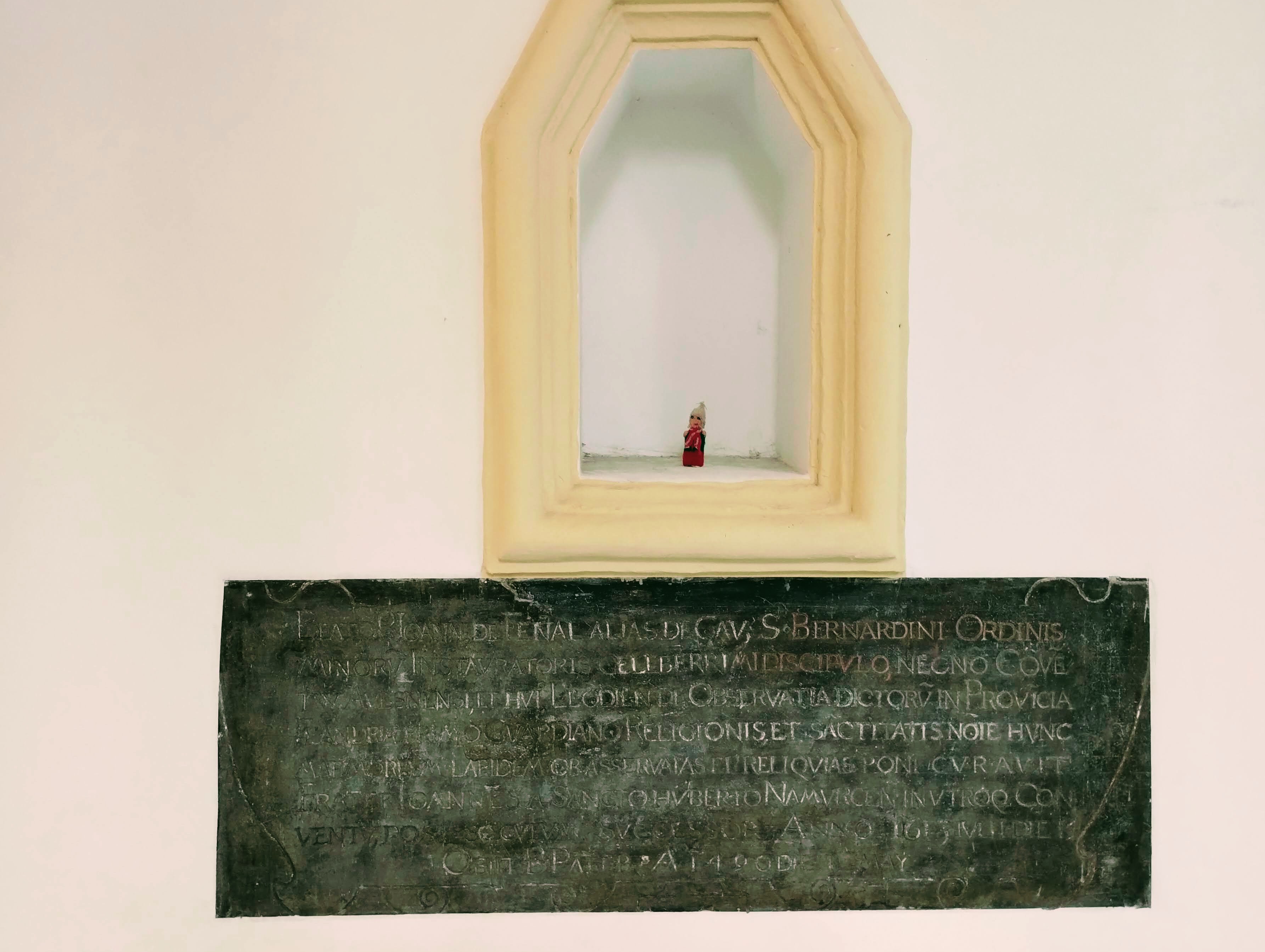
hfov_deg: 56.7
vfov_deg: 44.2
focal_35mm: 32
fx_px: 1171
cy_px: 424
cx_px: 649
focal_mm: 4.27
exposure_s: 1/25
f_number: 1.8
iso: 844
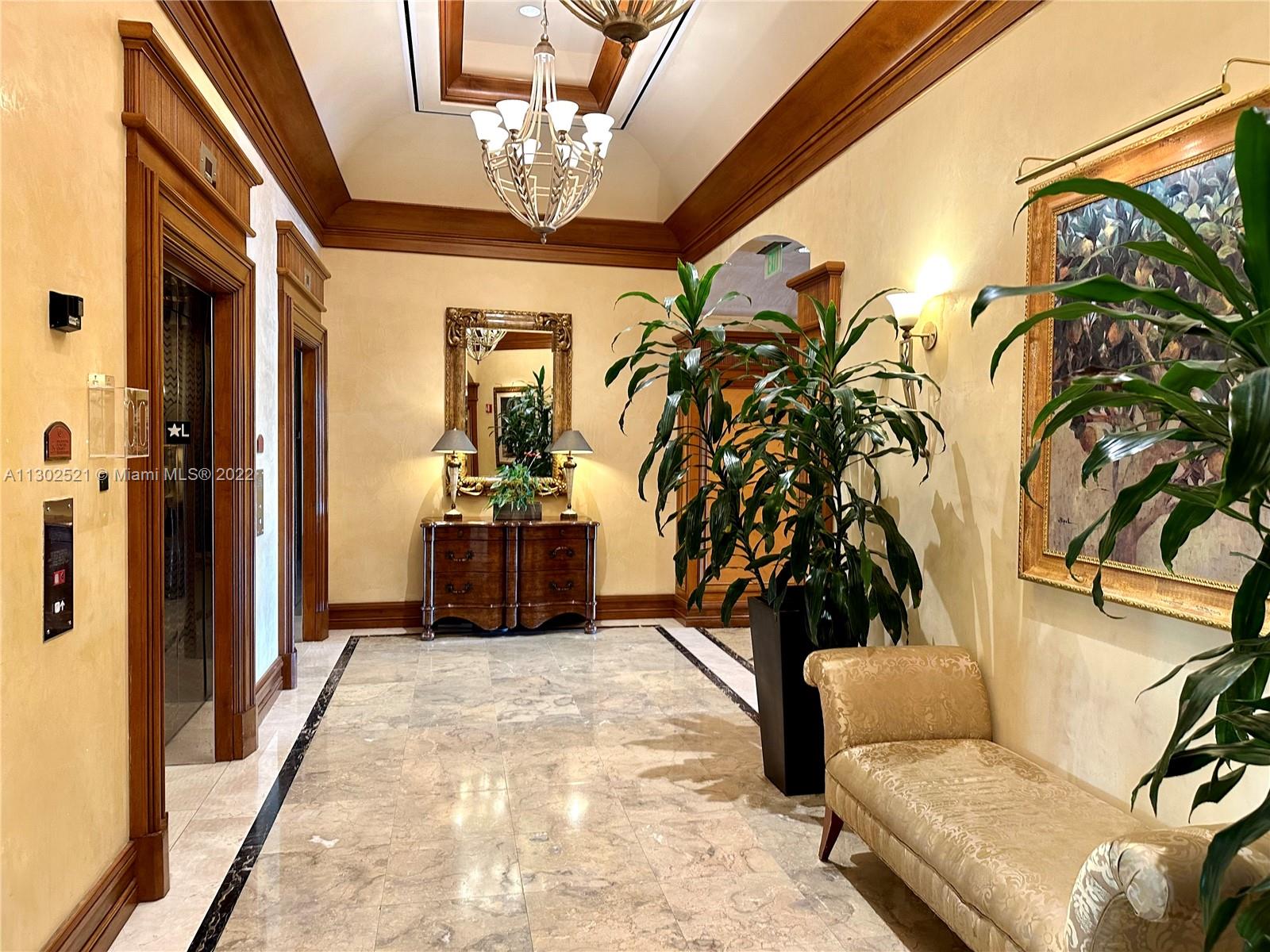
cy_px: 476
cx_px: 635
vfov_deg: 56.8
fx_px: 881
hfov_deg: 71.6
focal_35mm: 24
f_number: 1.78
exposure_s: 1/60
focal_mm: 6.86
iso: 320
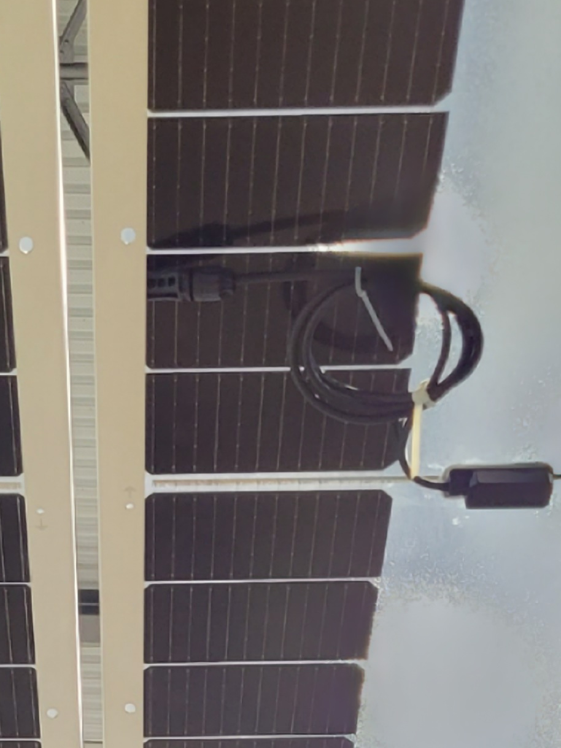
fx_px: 1859
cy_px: 849
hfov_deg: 17.0
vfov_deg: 21.4
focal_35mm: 86
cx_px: 69
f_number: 1.8
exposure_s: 1/100
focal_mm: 5.4
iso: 160
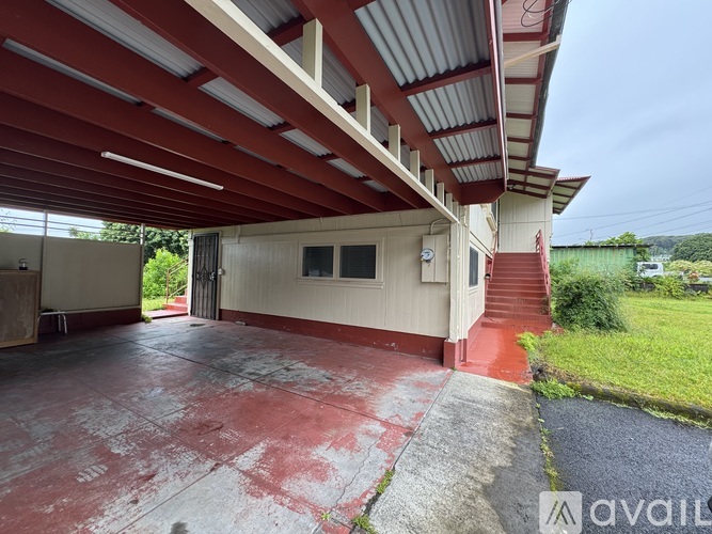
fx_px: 288
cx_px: 356
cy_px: 267
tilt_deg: +2.4
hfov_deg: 102.1
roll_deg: -2.3
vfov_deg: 85.7
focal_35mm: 14
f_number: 2.2
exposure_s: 1/178
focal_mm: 2.22
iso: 40
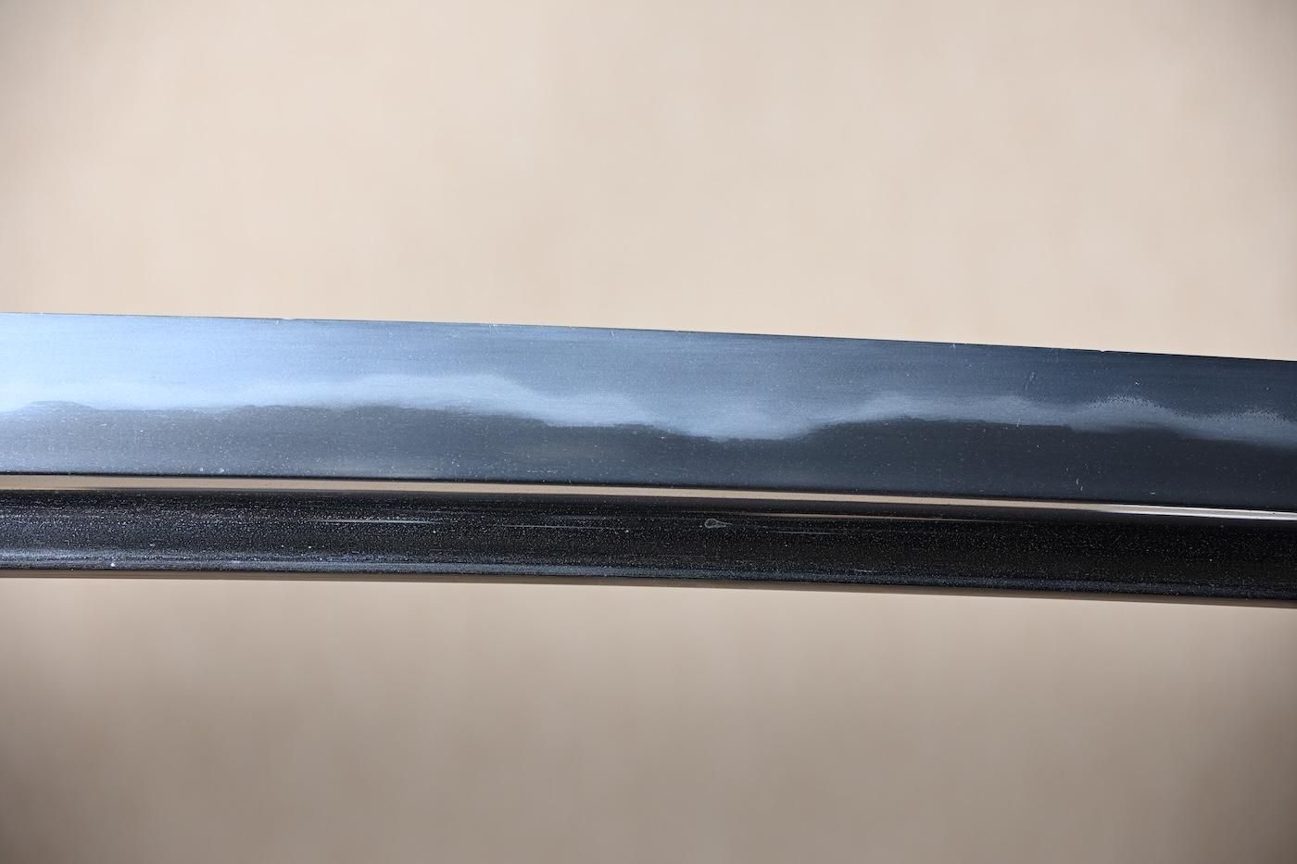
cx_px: 648
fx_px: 4106
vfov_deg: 12.0
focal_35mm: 114
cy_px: 432
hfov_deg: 17.9
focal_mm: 76
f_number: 5.3
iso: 100
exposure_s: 1/2
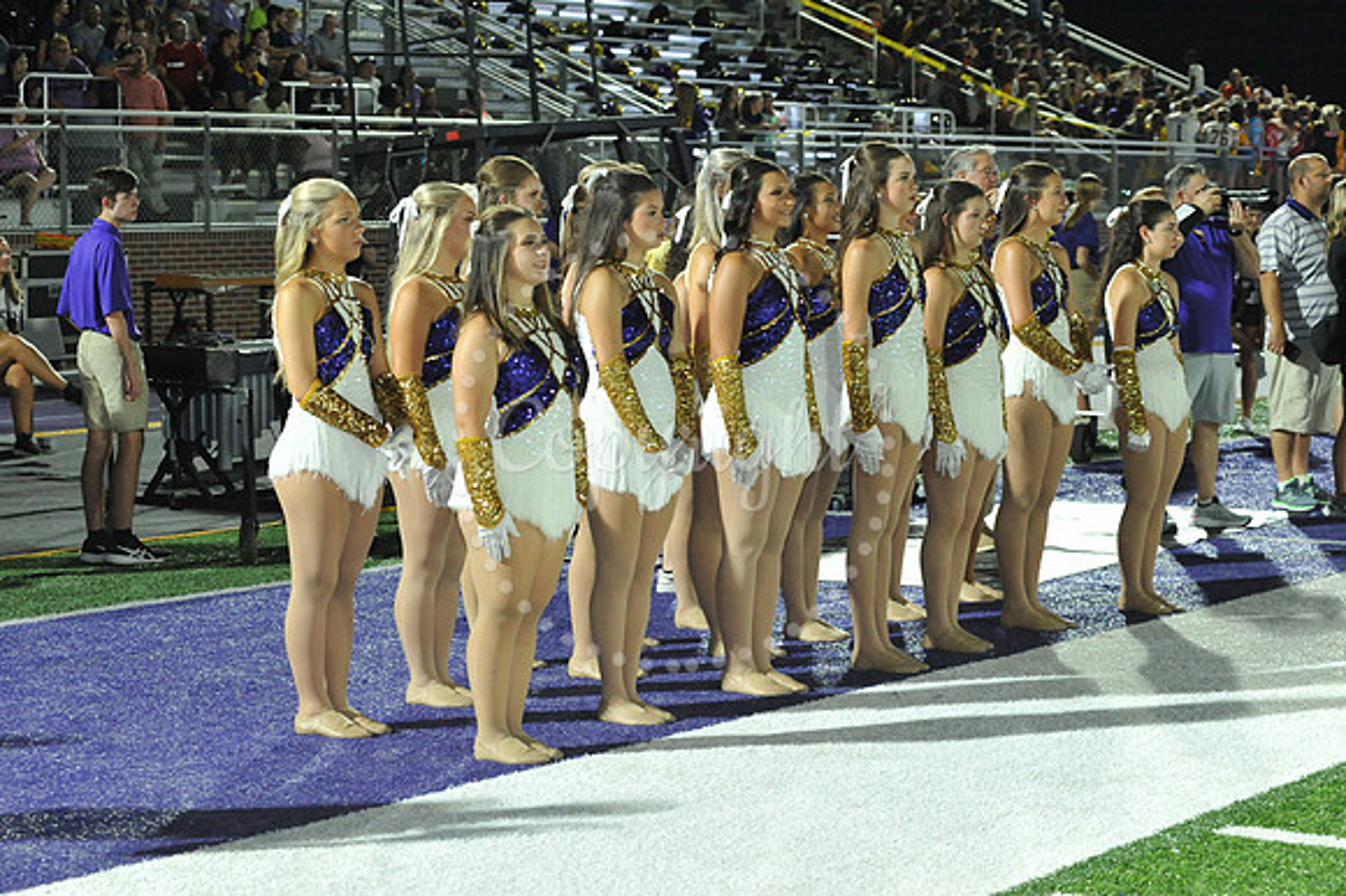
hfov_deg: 25.4
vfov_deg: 17.0
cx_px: 673
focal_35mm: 80
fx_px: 2989
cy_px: 448
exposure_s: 1/250
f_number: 5.6
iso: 4000
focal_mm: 80
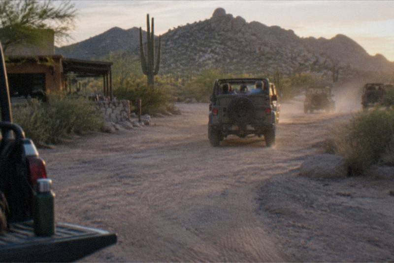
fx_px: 383
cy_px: 132
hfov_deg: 54.4
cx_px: 197
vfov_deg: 37.8
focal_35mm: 35
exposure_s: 1/250
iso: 800
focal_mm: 35
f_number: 9
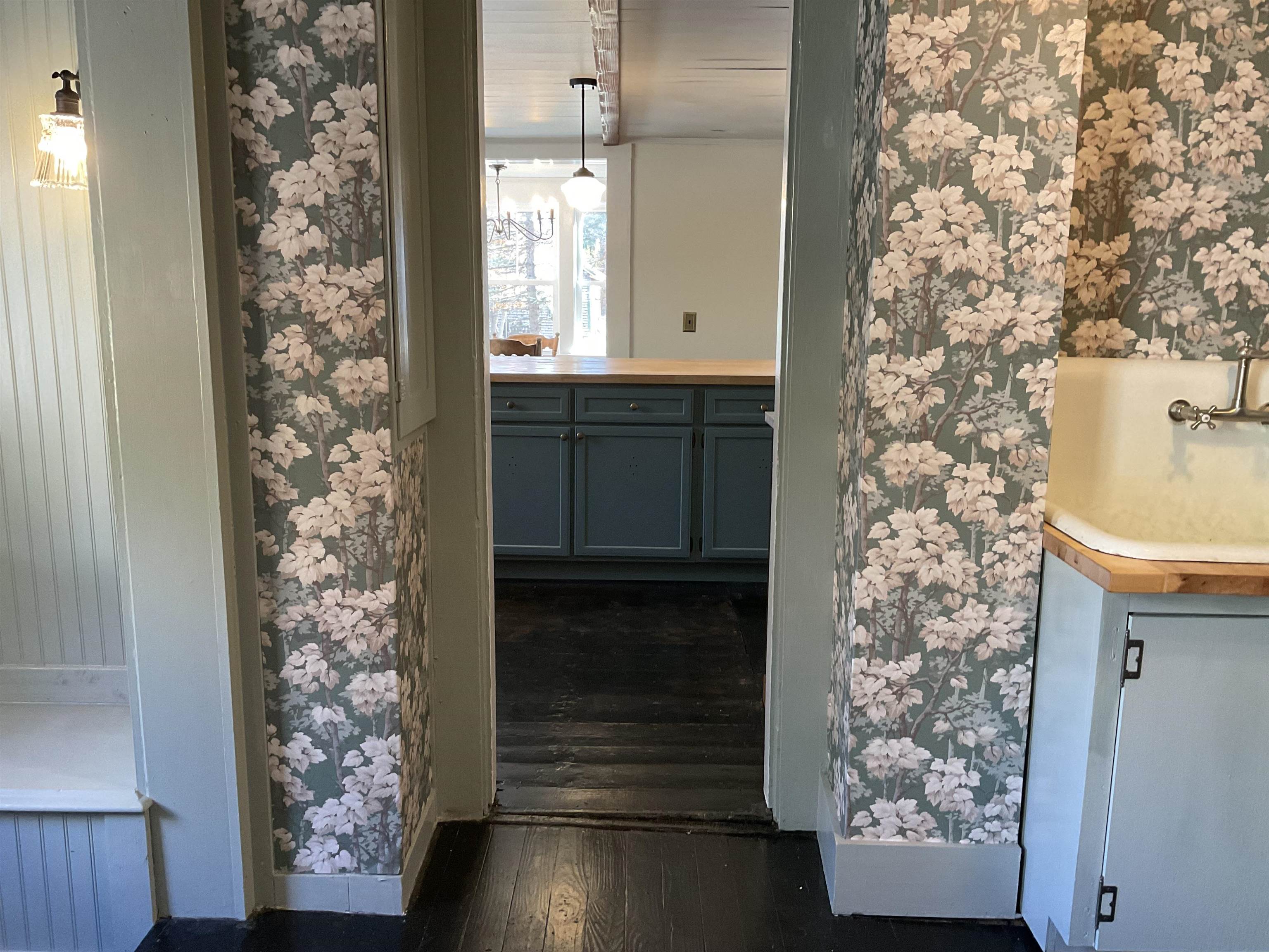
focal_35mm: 29
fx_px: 1063
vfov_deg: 48.2
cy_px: 476
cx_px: 634
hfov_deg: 61.7
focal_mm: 3
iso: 125
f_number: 1.8
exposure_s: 1/60
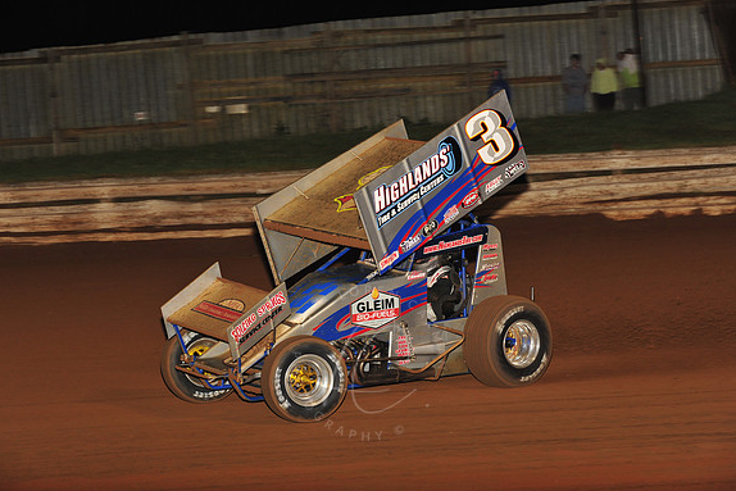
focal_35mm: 106
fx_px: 2168
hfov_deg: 19.3
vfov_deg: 12.9
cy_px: 245
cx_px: 368
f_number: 7.1
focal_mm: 105
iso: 1000
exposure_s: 1/320
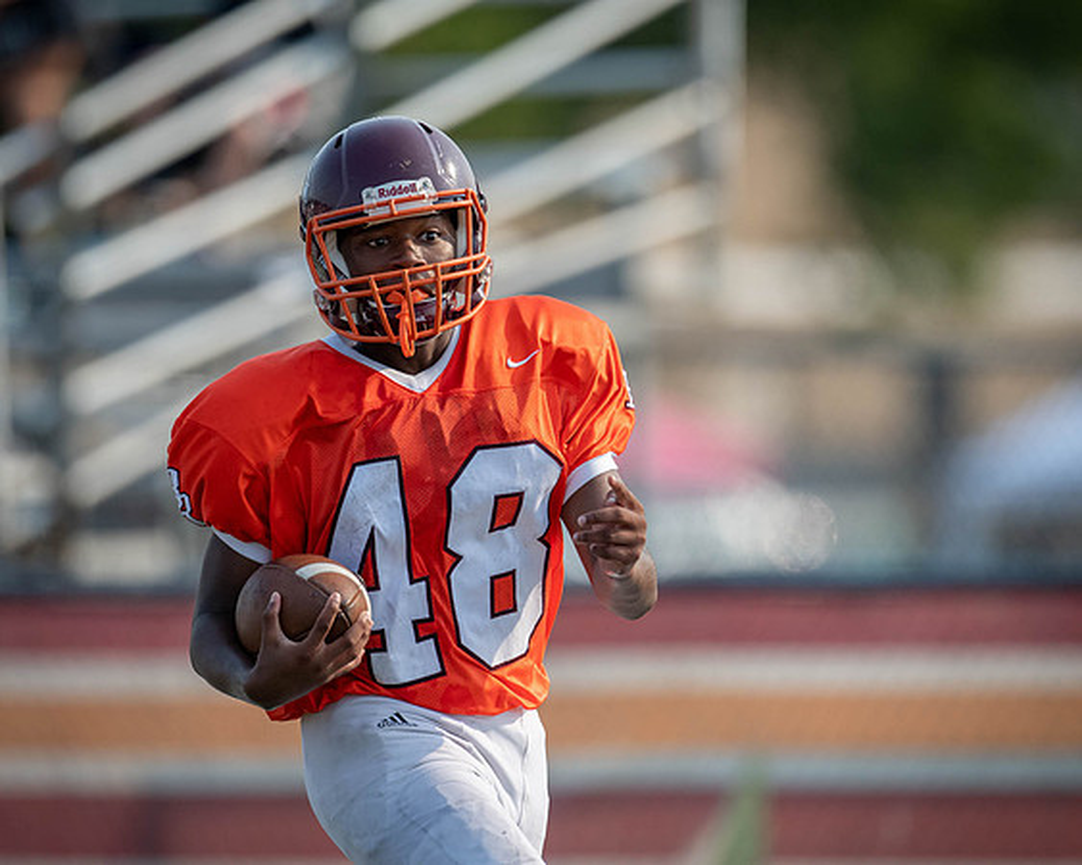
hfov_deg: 2.7
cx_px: 532
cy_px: 418
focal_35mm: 713
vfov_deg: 2.2
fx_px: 22835
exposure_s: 1/3200
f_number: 4
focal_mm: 500
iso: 400
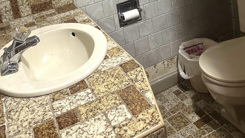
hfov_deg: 48.4
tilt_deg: -8.1
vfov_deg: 24.8
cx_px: 123
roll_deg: +7.4
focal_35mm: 42
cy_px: -40
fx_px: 273
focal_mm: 6.86
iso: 320
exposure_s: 1/60
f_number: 1.78
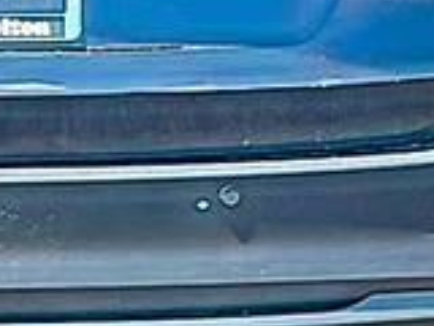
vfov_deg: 9.0
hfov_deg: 11.9
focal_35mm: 162
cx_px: -114
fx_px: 2031
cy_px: -69
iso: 80
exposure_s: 1/1307
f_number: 1.78
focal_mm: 6.86
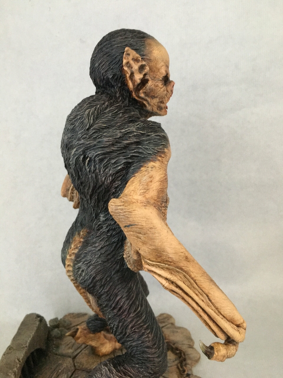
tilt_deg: -11.3
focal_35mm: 29
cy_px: 189
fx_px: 316
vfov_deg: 61.7
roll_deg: +3.7
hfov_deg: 48.2
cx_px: 142
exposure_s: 1/17
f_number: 2.2
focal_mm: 4.15
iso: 400
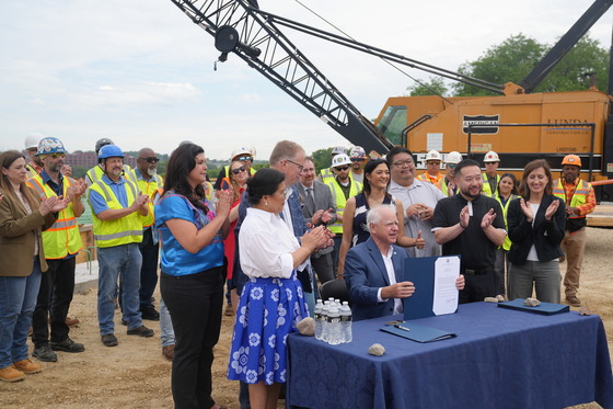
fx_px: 647
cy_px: 204
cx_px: 306
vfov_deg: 35.0
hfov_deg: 50.7
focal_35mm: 38
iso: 100
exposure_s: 1/500
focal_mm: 38
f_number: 4.5
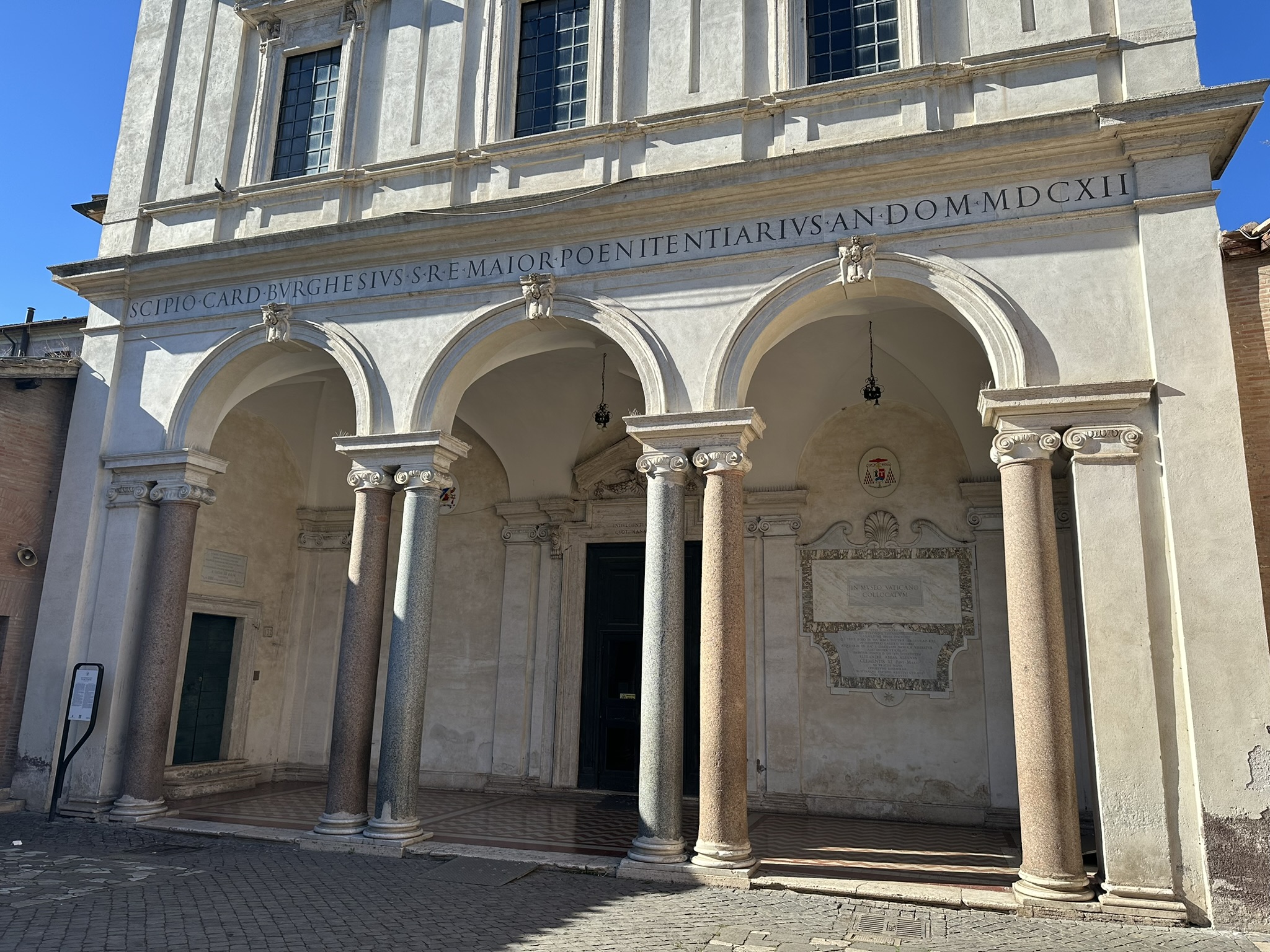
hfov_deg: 71.6
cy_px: 476
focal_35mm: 24
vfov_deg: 56.8
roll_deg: -1.4
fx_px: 881
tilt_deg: +12.6
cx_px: 635
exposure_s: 1/2469
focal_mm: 6.86
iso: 80
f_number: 1.78
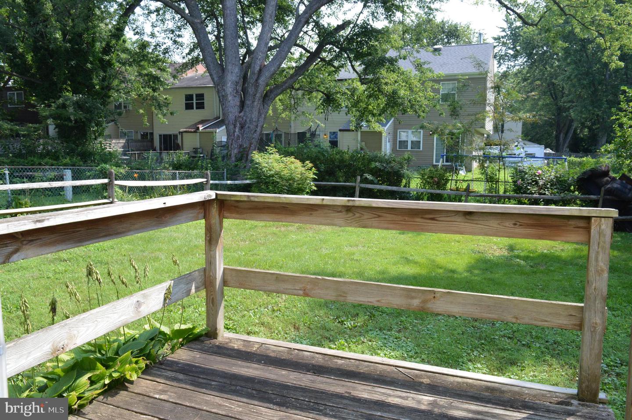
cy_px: 210
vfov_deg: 47.8
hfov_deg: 67.4
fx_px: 474
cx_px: 316
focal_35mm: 27
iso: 800
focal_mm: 18
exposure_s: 1/400
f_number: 10
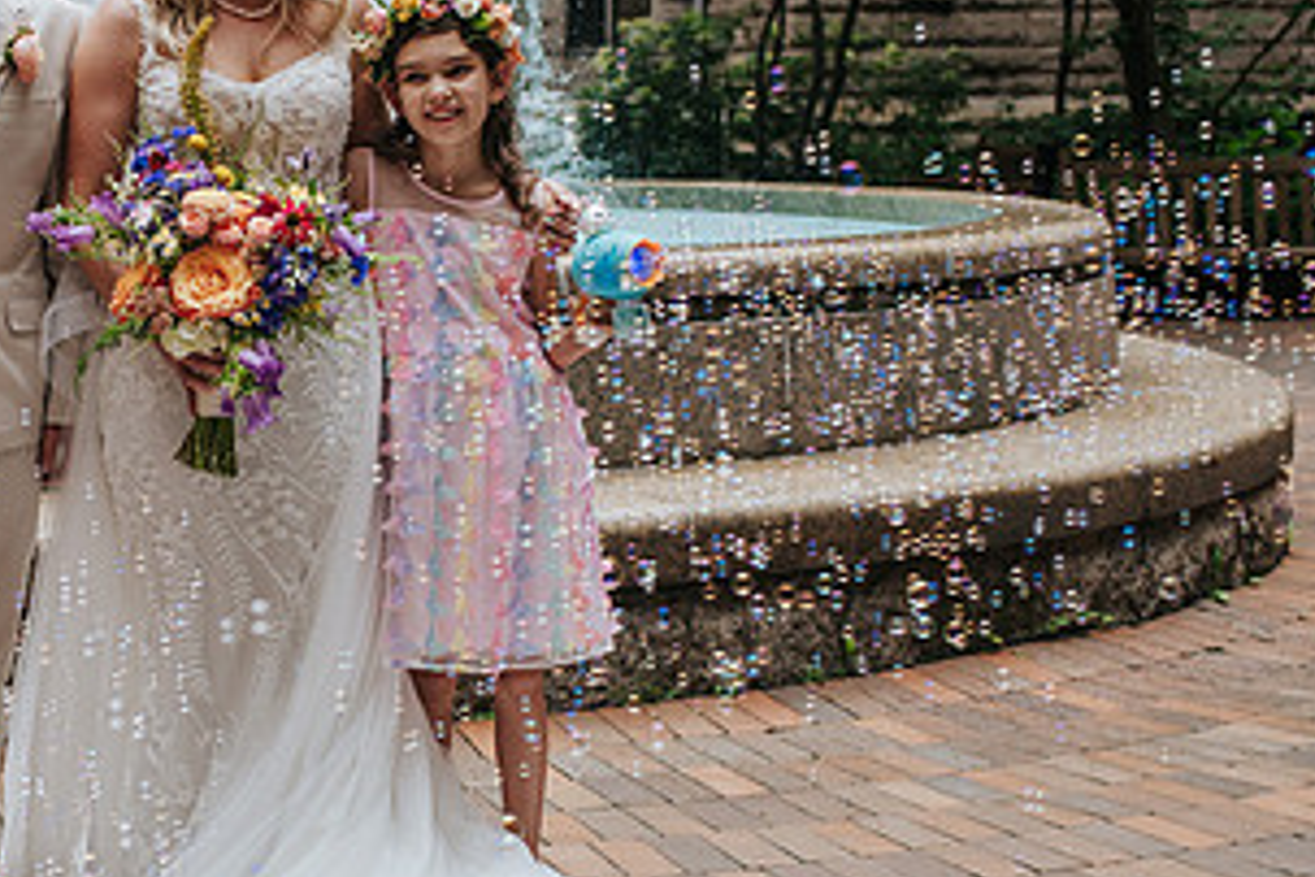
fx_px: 2812
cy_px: 571
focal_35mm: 77
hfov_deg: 25.6
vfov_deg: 17.7
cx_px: 156
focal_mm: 35
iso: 400
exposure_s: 1/400
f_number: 3.2
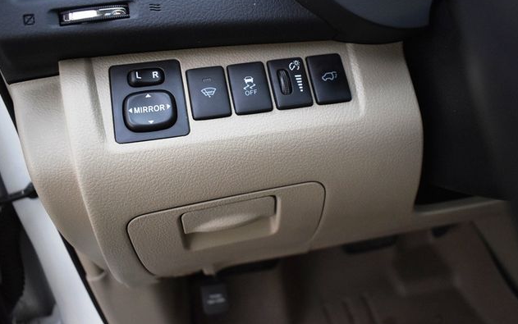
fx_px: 438
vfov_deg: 40.6
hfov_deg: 61.2
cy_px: 153
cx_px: 261
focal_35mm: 31
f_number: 3.5
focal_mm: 20
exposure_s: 1/125
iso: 1800
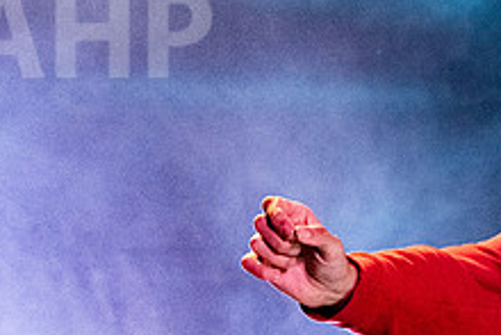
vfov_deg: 4.0
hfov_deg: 5.9
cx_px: 650
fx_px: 4846
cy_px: 245
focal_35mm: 348
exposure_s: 1/500
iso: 6400
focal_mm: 110
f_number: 5
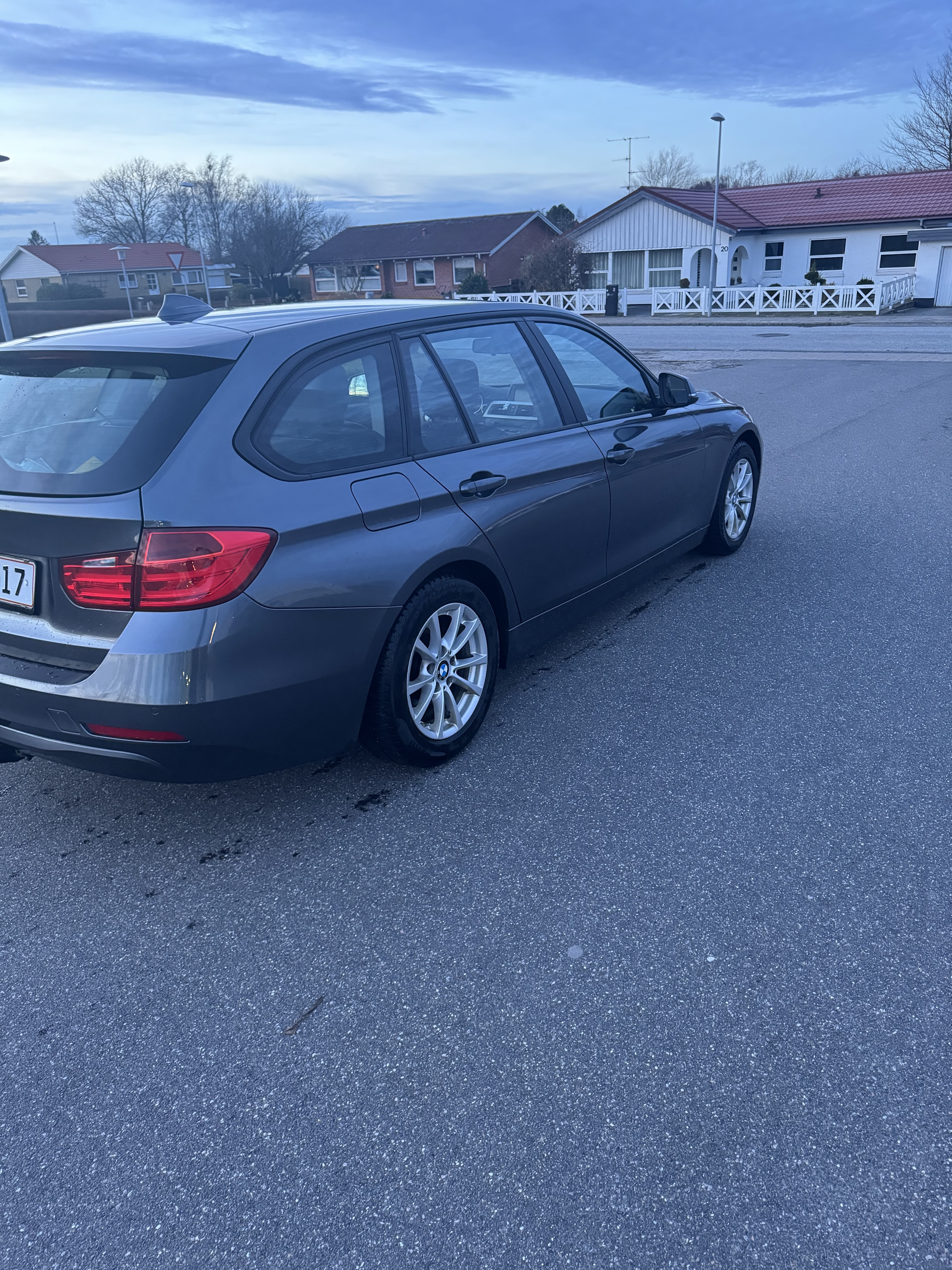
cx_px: 476
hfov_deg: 56.8
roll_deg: +3.0
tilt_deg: -21.7
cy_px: 635
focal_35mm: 24
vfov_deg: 71.6
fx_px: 880
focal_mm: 6.86
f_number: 1.78
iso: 800
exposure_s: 1/50
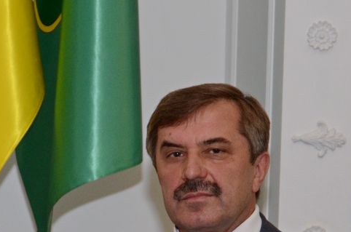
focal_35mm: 183
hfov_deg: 11.1
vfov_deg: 7.4
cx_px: -19
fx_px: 1780
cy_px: 273
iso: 800
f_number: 4.8
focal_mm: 42
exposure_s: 1/250
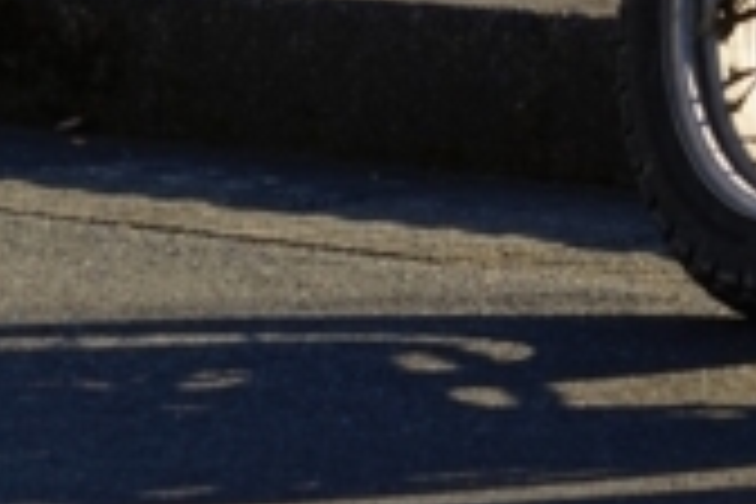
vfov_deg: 2.6
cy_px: -580
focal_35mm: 532
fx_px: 11171
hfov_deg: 3.8
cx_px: 1498
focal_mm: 112
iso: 100
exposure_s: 1/125
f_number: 7.1
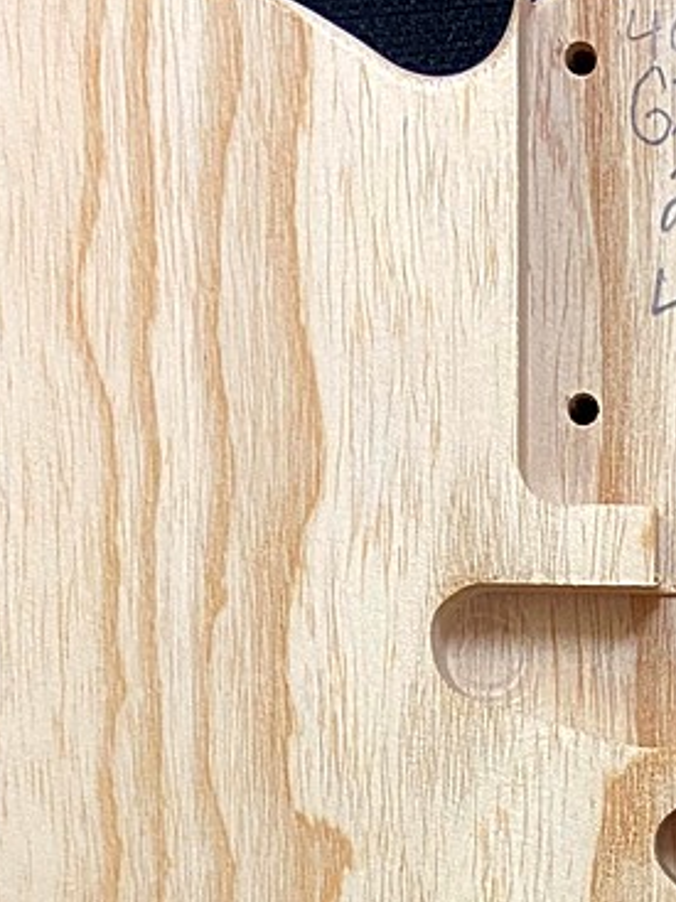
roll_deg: +1.2
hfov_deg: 14.4
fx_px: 2605
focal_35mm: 100
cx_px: 757
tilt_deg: -8.7
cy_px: 1193
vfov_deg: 18.2
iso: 100
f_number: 1.8
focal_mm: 4.25
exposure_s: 1/60
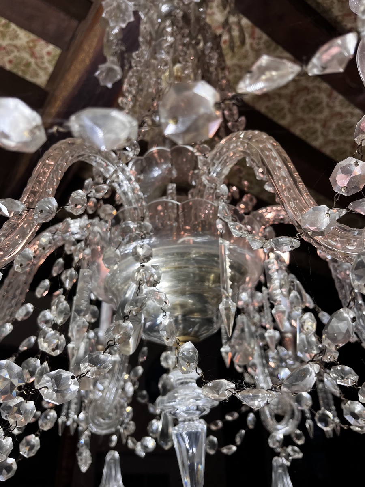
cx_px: 182
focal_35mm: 26
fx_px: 366
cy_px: 244
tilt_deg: +32.6
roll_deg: +1.8
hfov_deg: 53.1
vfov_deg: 67.3
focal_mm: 5.1
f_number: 1.6
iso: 50
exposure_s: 1/471
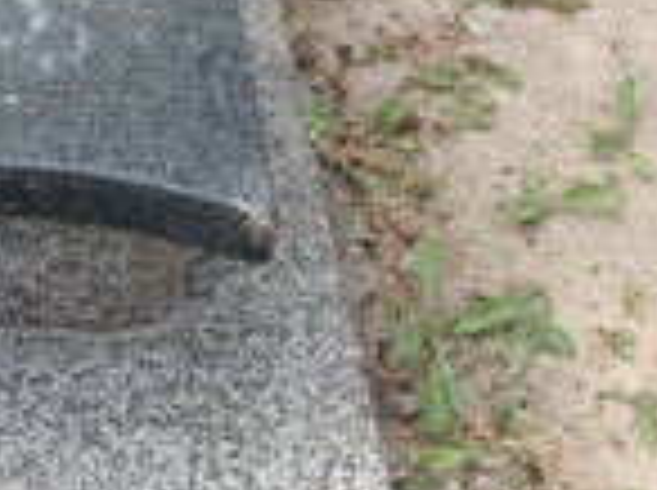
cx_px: -50
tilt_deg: -20.7
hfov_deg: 16.8
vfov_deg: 11.5
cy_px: -530
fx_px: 2160
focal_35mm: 114
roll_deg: +0.0
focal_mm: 4.25
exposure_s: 1/267
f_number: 1.8
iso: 25
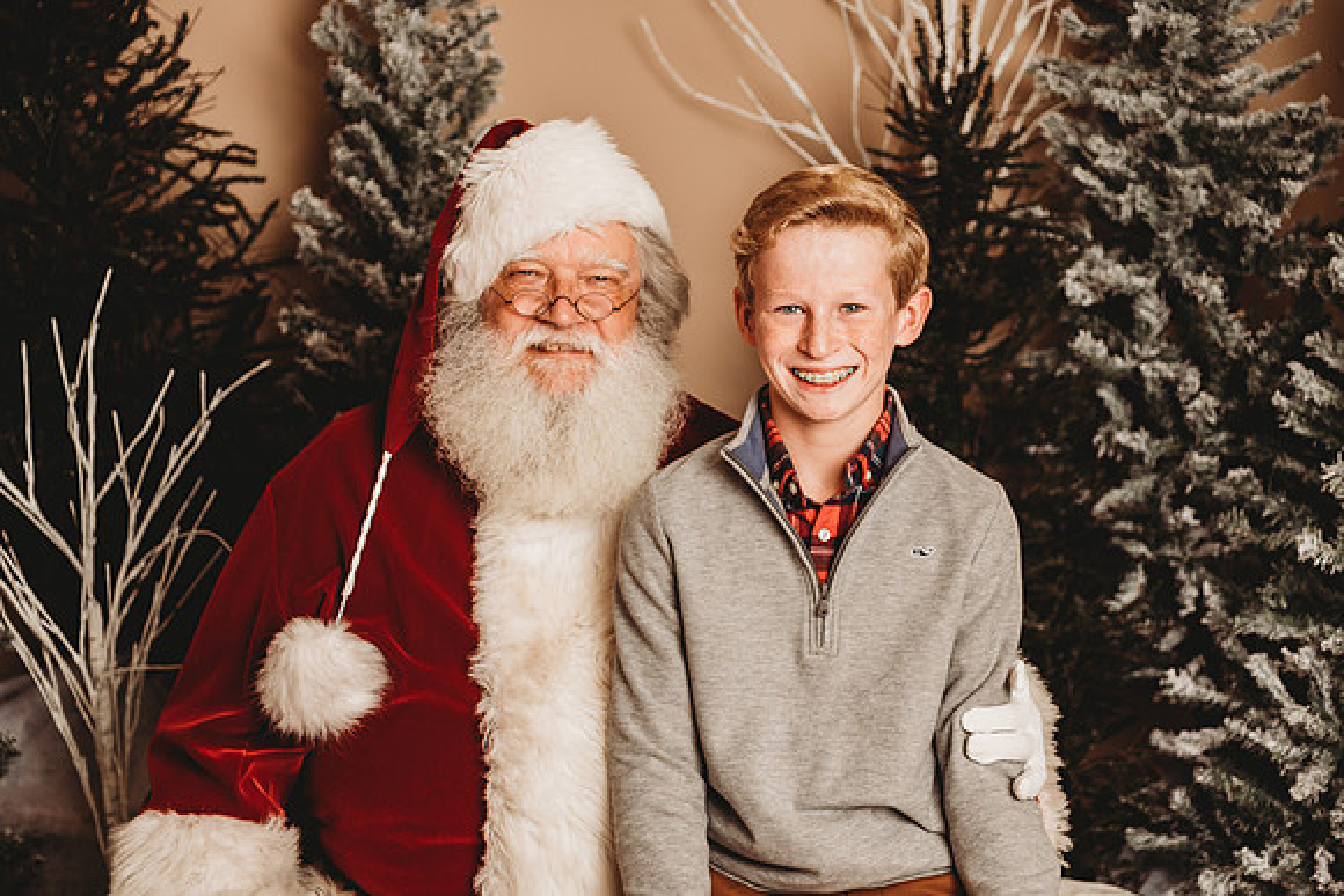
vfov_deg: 23.4
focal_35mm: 58
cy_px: 448
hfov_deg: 34.5
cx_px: 672
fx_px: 2166
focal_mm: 58
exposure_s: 1/160
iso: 100
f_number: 4
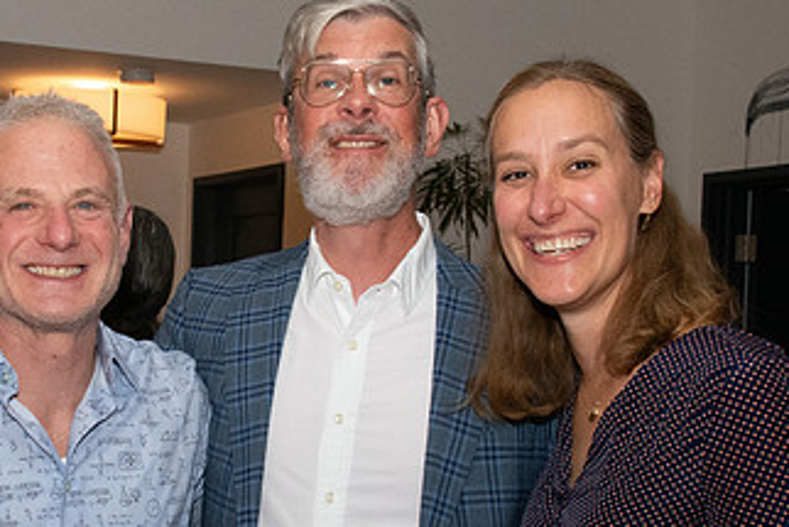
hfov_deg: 23.5
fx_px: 1886
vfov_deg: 15.9
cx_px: 228
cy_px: 347
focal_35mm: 86
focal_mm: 30
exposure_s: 1/160
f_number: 11
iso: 5000
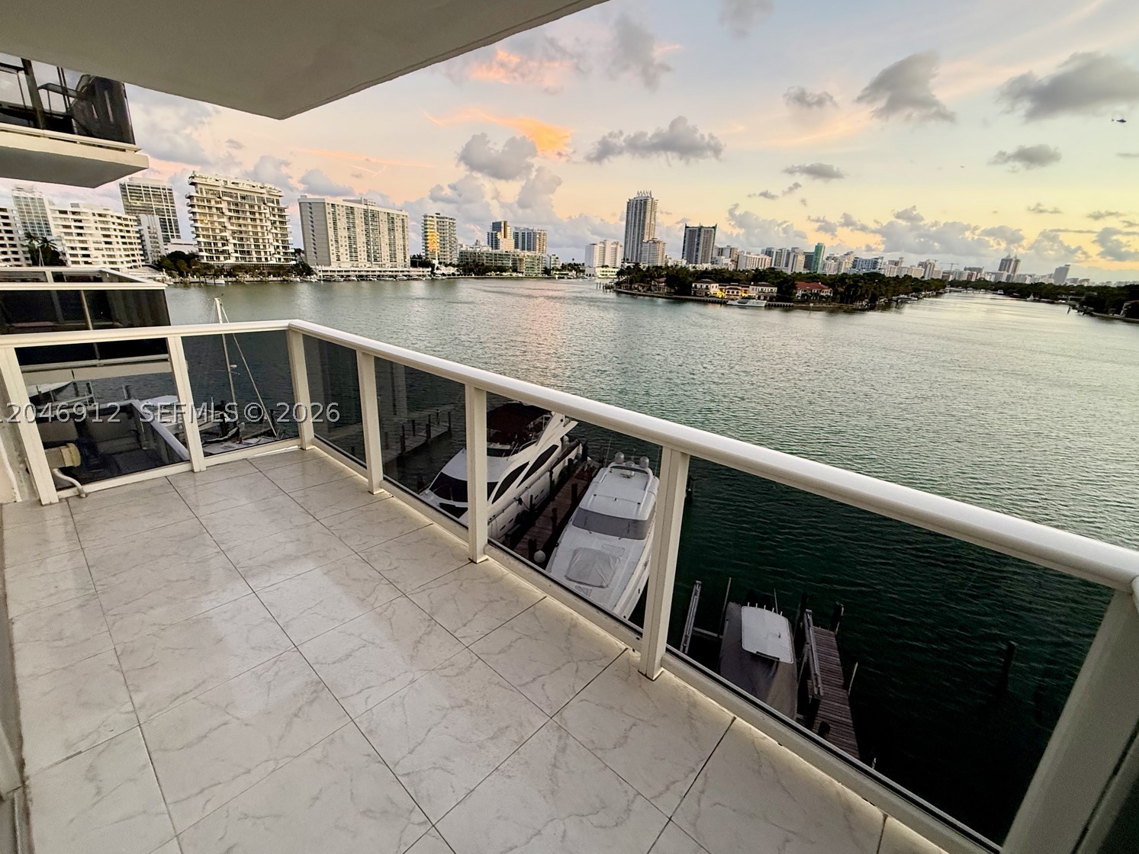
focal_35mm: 15
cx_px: 574
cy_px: 413
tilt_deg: -16.8
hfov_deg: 98.2
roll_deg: -2.9
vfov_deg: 81.7
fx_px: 494
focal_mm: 2.22
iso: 320
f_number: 2.2
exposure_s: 1/99
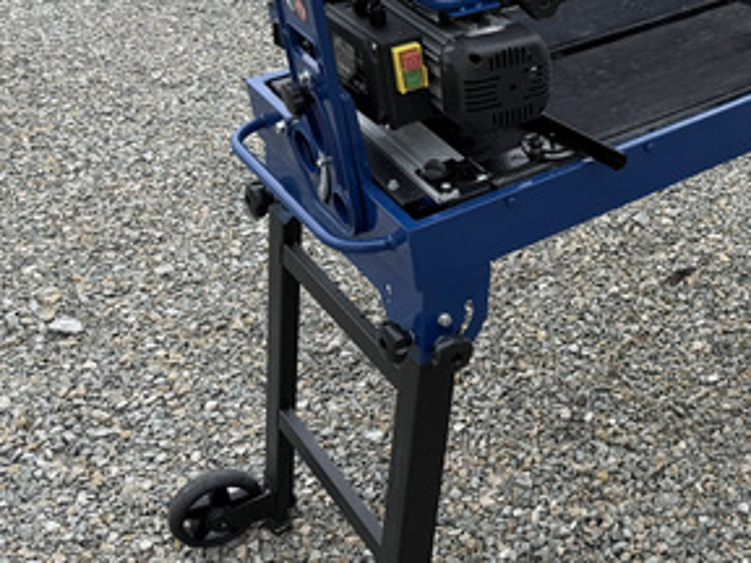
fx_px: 1085
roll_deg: -1.4
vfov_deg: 29.1
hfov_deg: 35.5
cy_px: 266
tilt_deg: -34.8
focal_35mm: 50
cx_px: 704
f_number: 1.78
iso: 80
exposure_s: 1/2053
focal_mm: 6.76
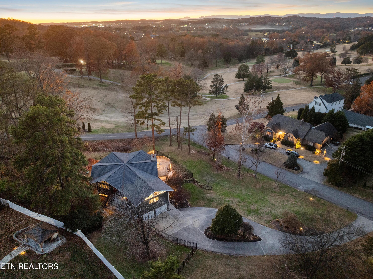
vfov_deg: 56.8
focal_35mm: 24
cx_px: 186
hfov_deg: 71.6
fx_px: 258
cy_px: 140
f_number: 2.8
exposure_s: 1/6
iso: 2200
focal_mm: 12.29
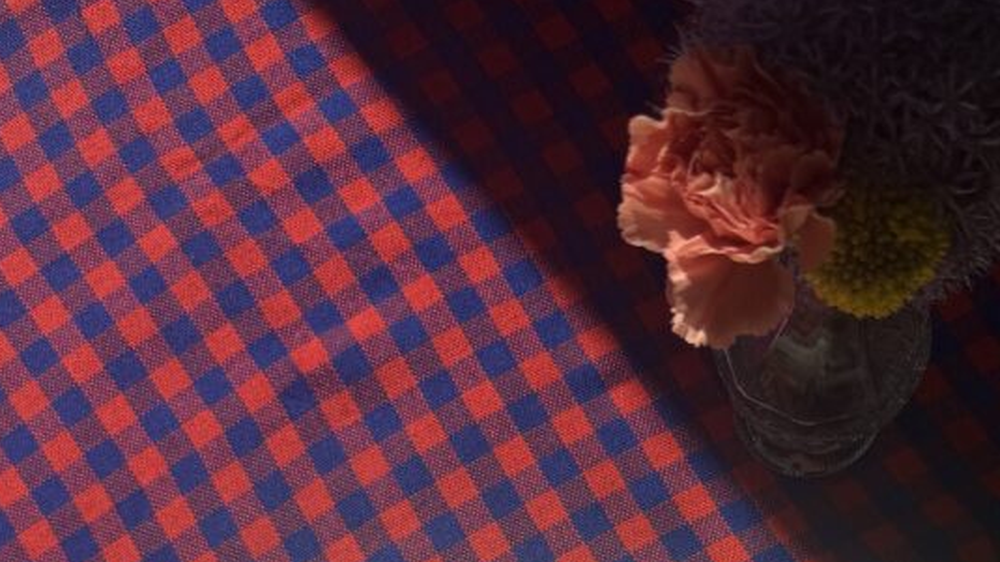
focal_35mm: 50
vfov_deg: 20.0
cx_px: 703
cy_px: 889
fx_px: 1326
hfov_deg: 40.6
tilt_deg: -86.1
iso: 80
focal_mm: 6.76
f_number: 1.78
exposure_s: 1/10309
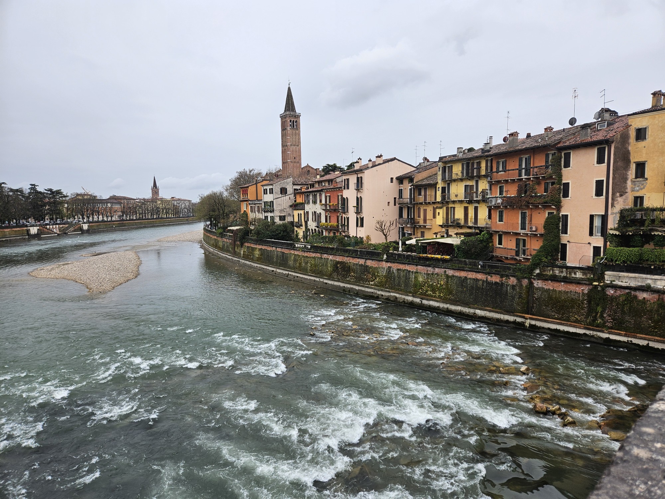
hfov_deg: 73.9
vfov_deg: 58.9
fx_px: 442
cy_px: 250
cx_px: 332
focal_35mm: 23
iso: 25
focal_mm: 5.4
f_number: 1.8
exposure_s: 1/769
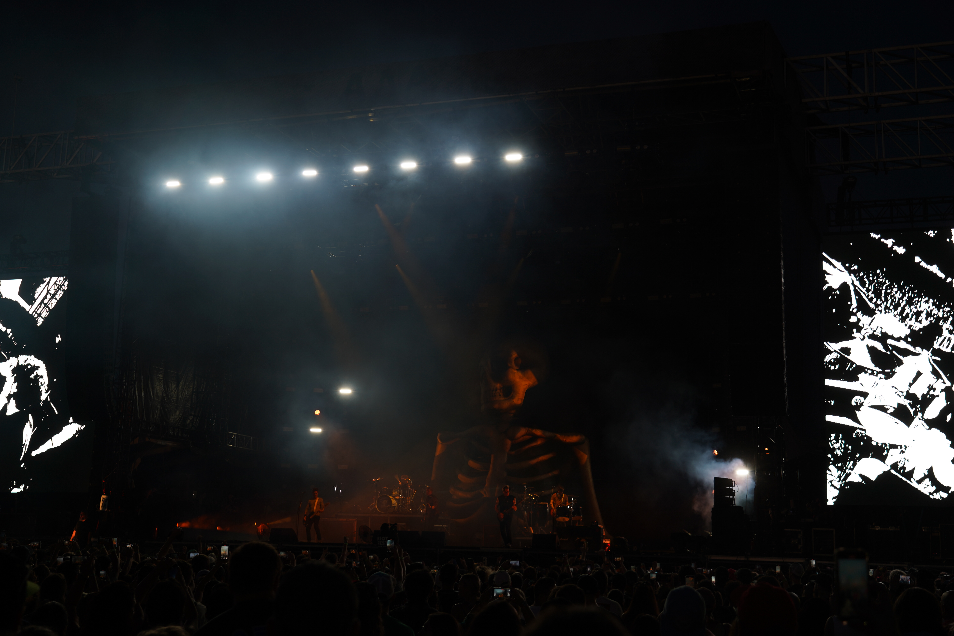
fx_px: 1166
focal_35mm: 44
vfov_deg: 30.5
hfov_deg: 44.5
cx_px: 477
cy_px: 318
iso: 100
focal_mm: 44
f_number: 4
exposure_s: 1/50
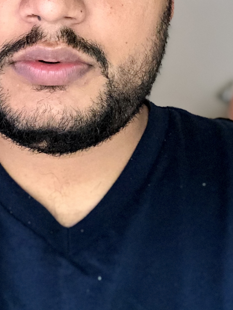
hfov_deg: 21.7
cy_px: 1
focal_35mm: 67
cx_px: 48
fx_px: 601
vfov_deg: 27.3
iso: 200
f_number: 2.2
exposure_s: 1/33
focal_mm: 2.87
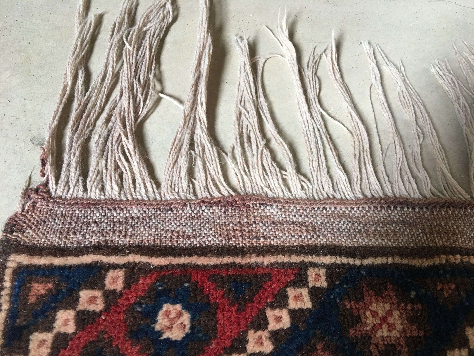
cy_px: 178
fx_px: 397
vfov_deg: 48.2
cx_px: 237
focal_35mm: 29
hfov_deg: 61.7
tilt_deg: -57.8
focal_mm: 4.15
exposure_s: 1/17
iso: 50
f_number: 2.2
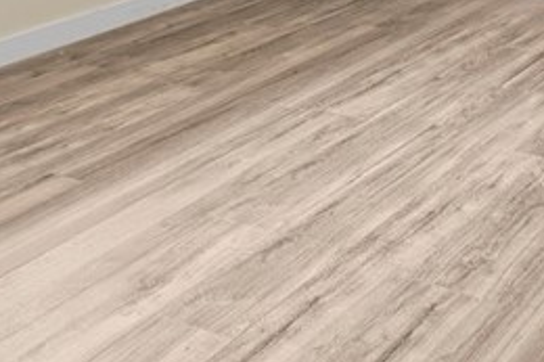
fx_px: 951
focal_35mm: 63
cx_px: 598
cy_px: -294
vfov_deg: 17.4
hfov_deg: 28.9
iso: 250
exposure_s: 1/2
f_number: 9
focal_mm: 16
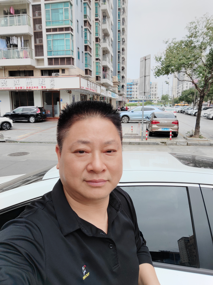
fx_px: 197
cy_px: 142
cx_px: 106
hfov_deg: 56.8
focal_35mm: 24
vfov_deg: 71.6
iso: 100
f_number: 2.45
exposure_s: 1/50
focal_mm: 3.25
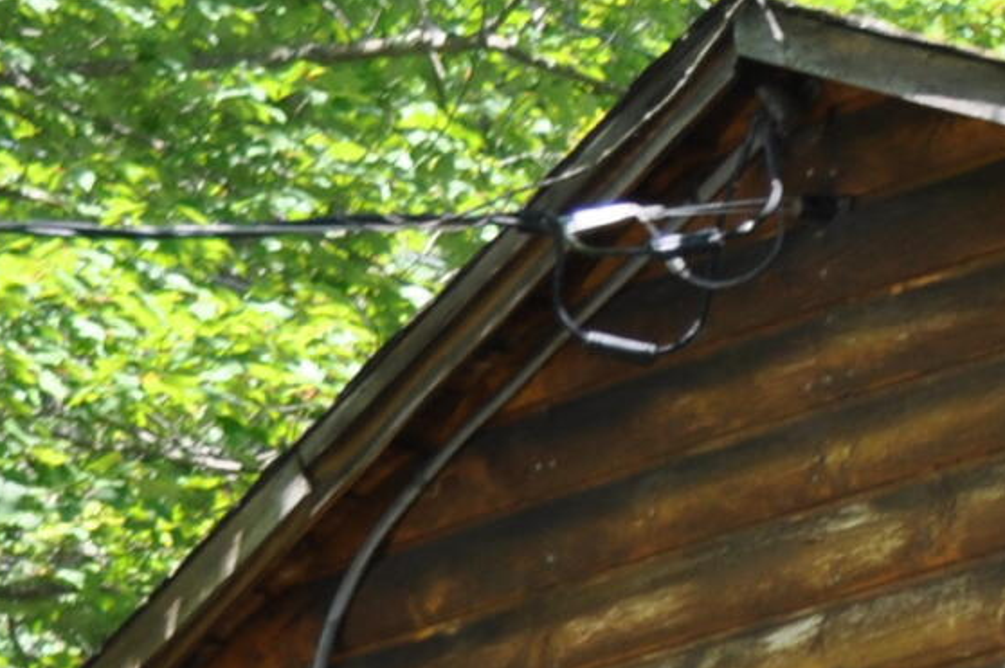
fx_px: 6518
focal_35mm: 234
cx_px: 2102
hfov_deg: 8.3
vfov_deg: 5.6
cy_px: 1788
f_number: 5.6
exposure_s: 1/125
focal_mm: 29
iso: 220
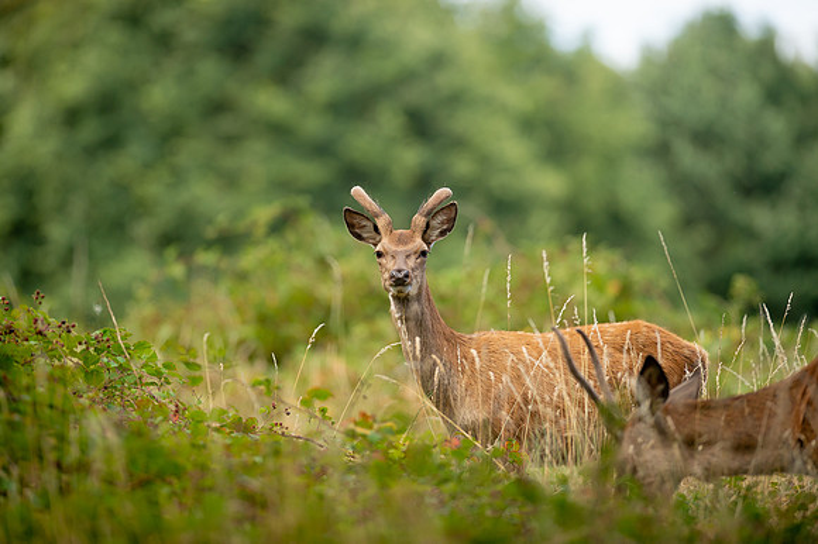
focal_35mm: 300
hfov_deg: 6.9
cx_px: 409
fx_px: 6813
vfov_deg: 4.6
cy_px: 272
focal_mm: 300
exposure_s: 1/2000
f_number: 2.8
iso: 320
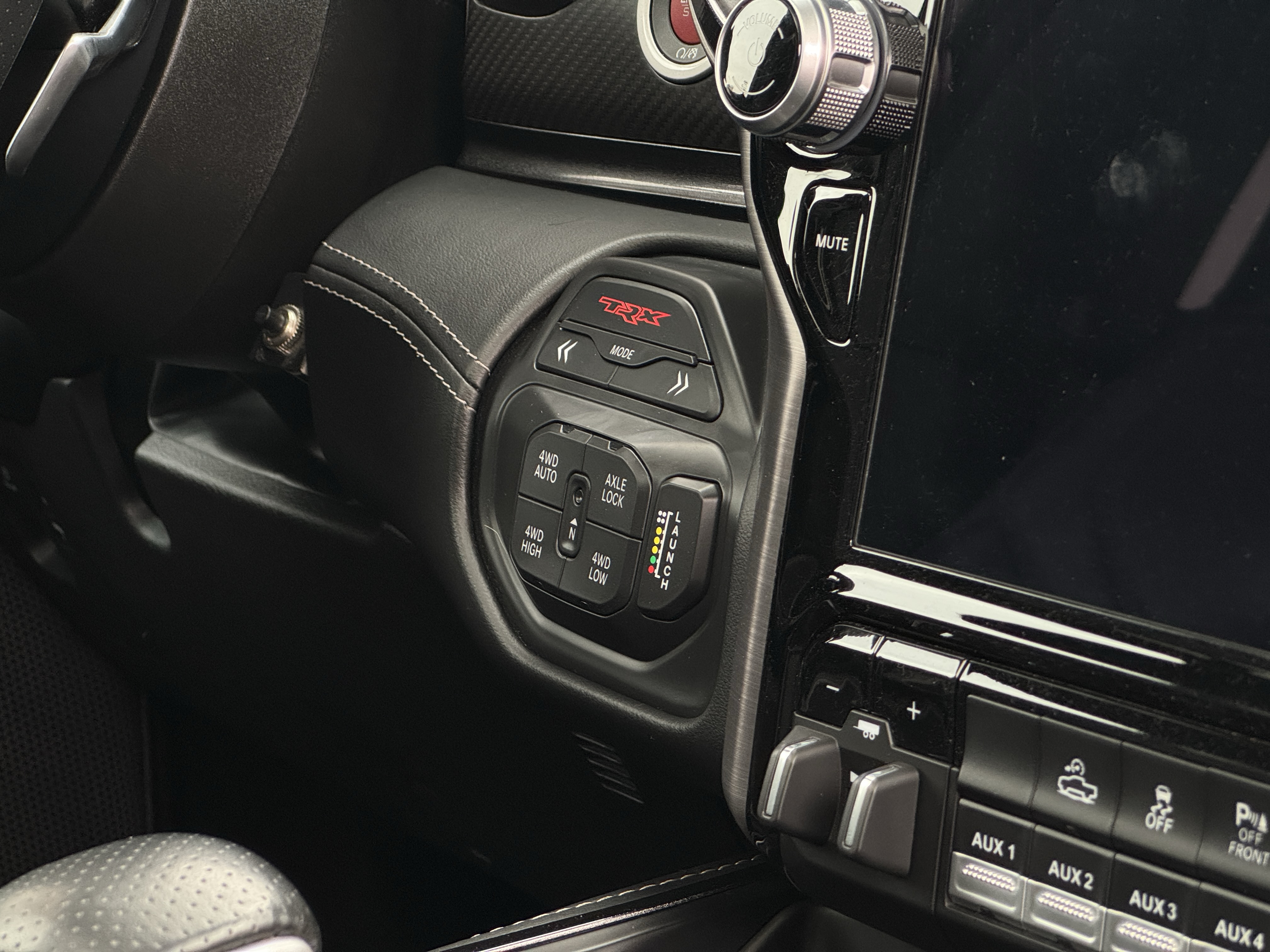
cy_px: 476
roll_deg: +3.3
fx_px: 2825
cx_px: 635
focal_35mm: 77
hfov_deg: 25.3
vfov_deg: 19.1
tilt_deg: -12.3
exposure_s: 1/75
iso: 200
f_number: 2.8
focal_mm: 9
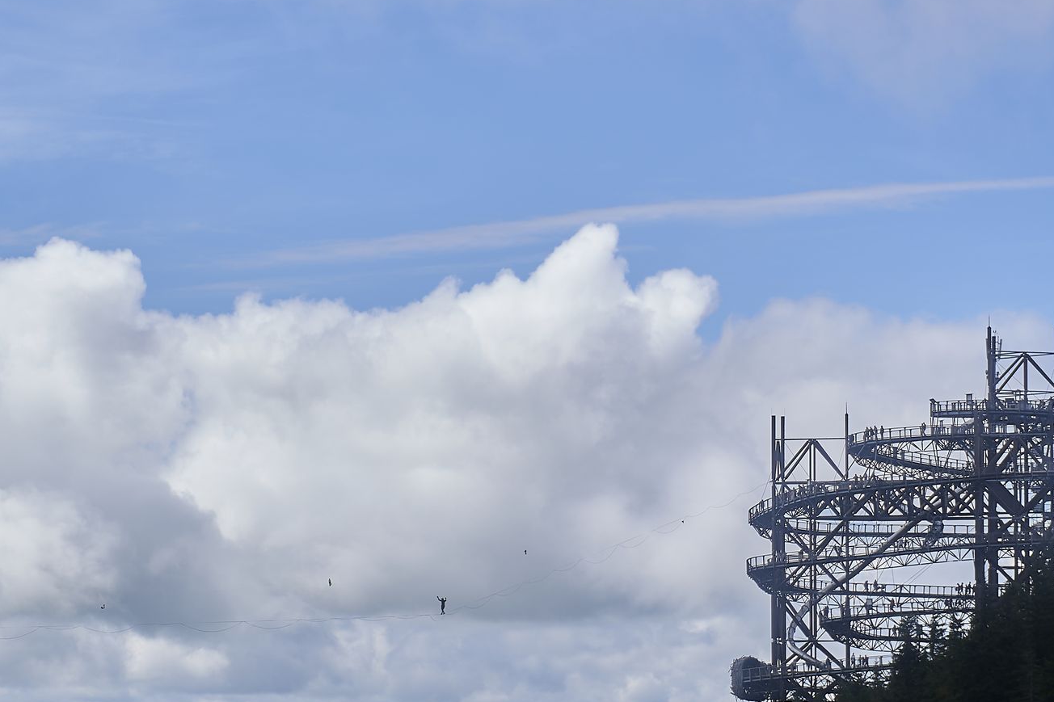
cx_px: 380
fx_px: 3366
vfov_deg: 11.9
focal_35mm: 115
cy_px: 526
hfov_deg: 17.8
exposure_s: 1/500
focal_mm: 50
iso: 160
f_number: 5.6
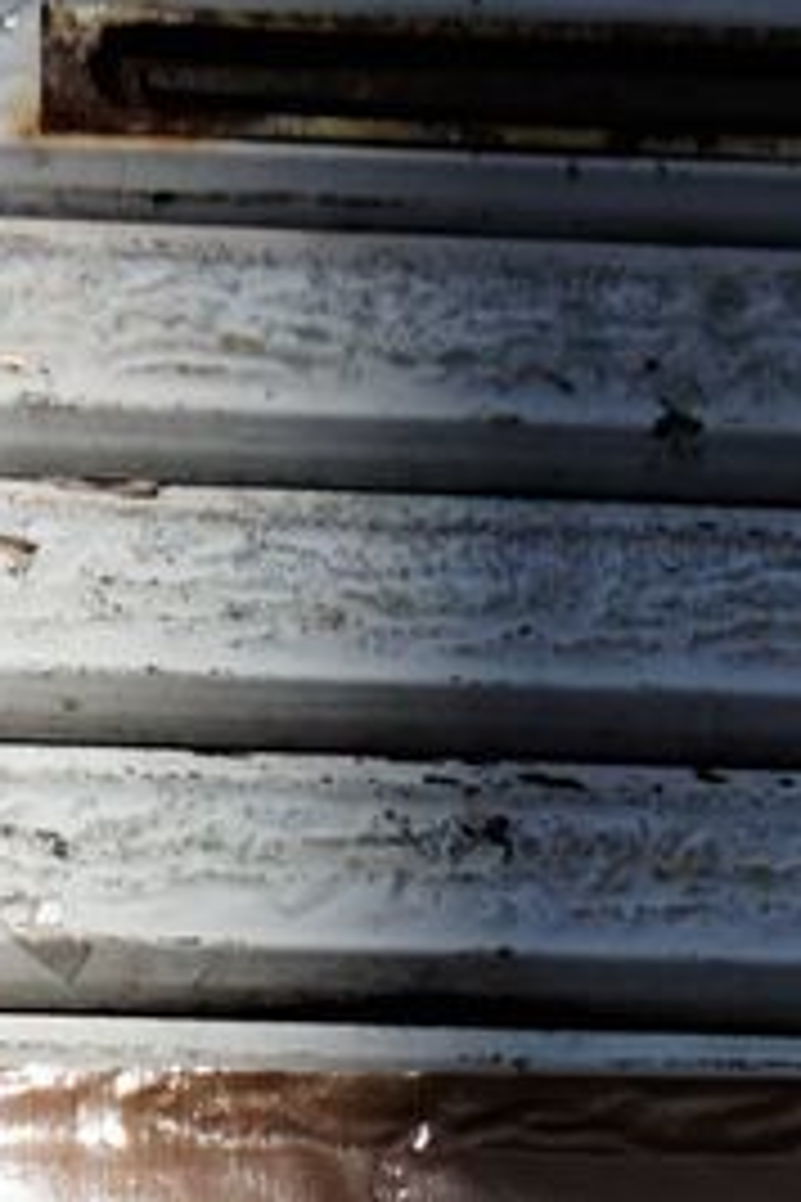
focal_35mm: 108
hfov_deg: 12.6
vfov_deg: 14.5
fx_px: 3604
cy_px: 2620
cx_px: 626
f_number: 11
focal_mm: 16
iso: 100
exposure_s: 1/200
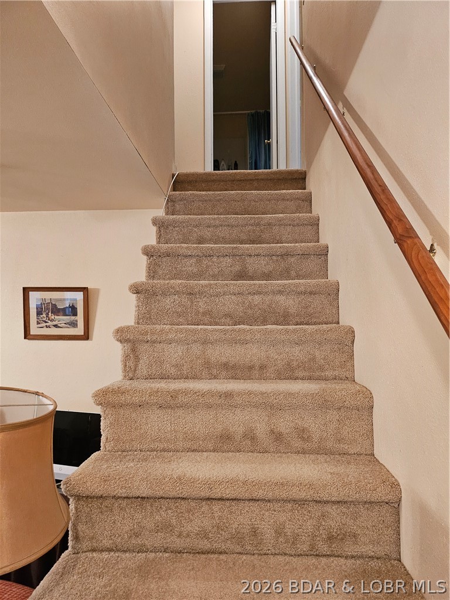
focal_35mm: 24
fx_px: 416
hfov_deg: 56.8
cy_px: 300
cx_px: 225
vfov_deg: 71.6
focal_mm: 5
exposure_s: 1/120
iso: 640
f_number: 1.8
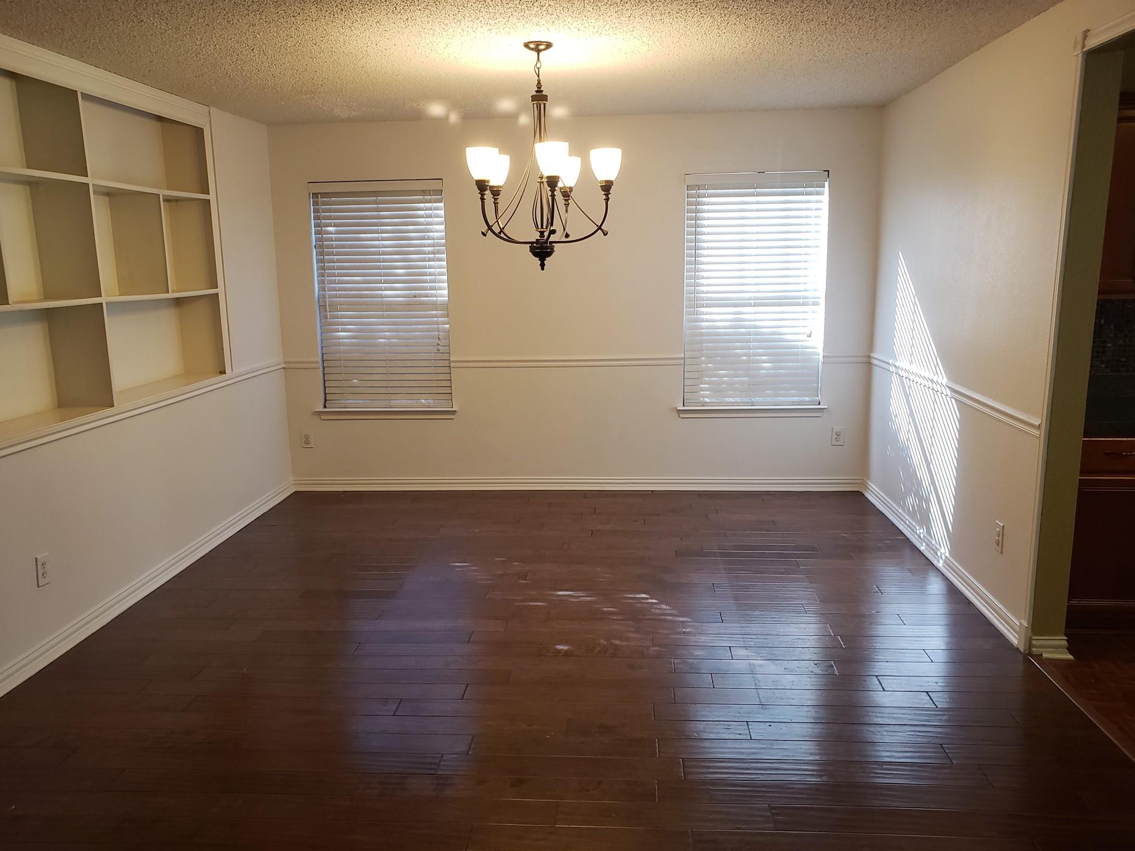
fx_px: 918
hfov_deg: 63.4
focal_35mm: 28
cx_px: 550
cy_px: 443
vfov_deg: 49.7
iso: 250
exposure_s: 1/40
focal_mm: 4.3
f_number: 2.4
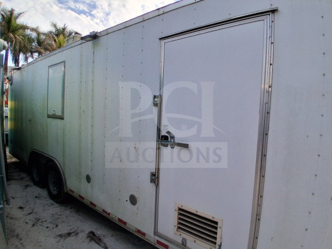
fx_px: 163
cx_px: 166
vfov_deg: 74.8
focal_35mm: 17
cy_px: 124
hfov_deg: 91.0
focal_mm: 1.4
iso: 50
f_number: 2.2
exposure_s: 1/489
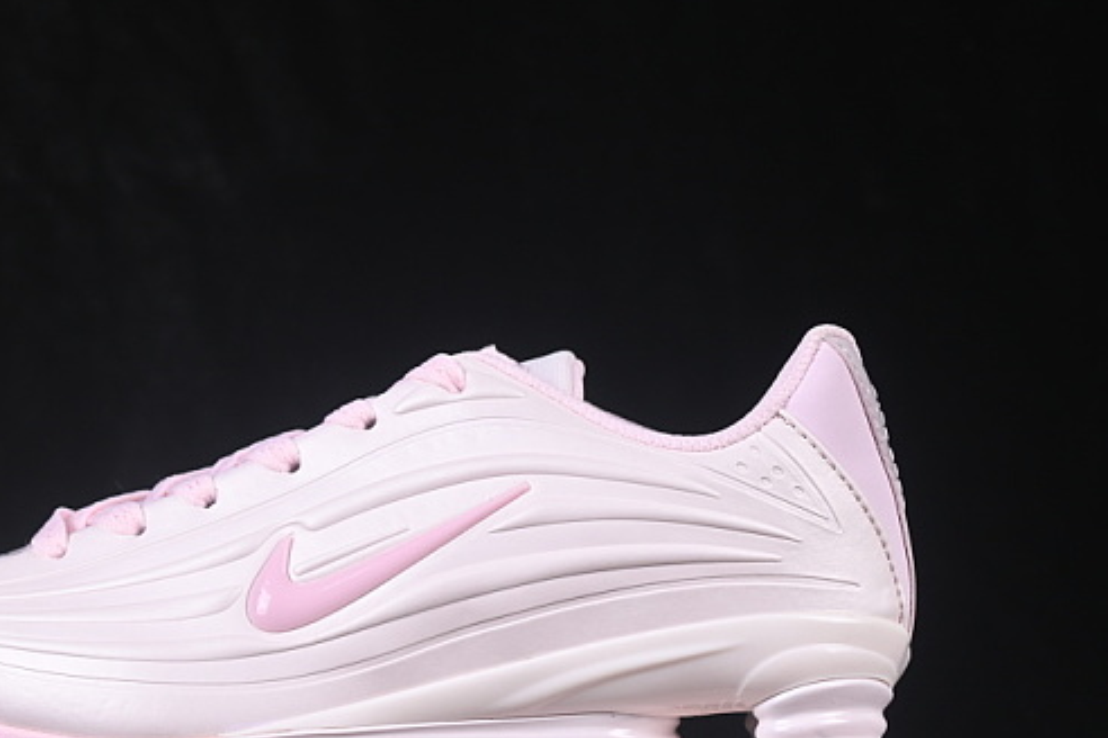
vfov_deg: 11.2
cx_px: 385
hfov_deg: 16.8
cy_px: 422
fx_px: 3755
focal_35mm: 122
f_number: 8
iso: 160
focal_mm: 50
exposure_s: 1/80
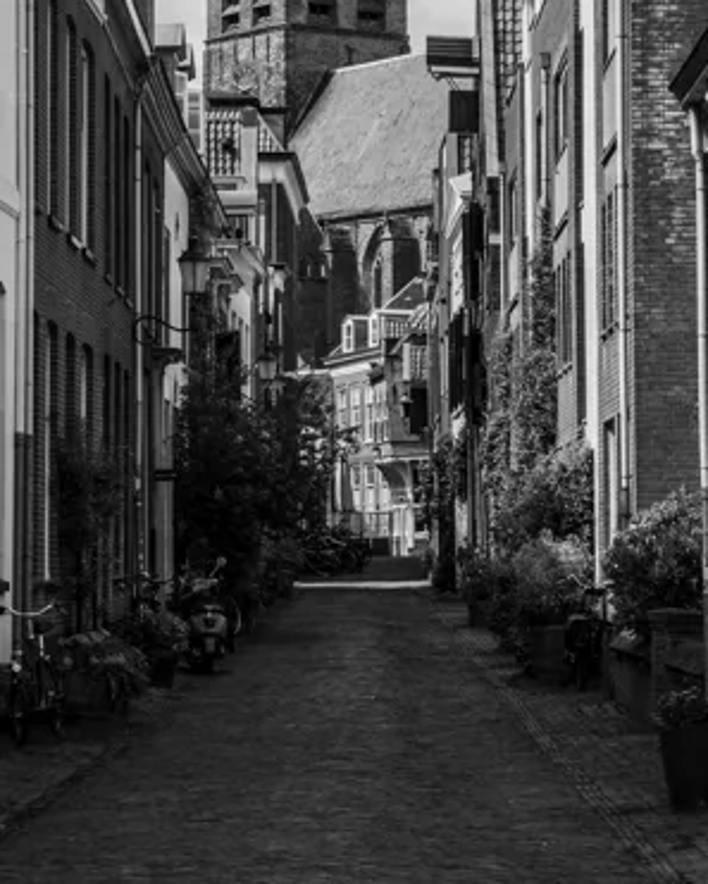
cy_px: 48
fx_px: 3692
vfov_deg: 13.5
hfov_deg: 11.0
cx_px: 372
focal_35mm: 141
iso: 200
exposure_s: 1/200
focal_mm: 62
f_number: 13
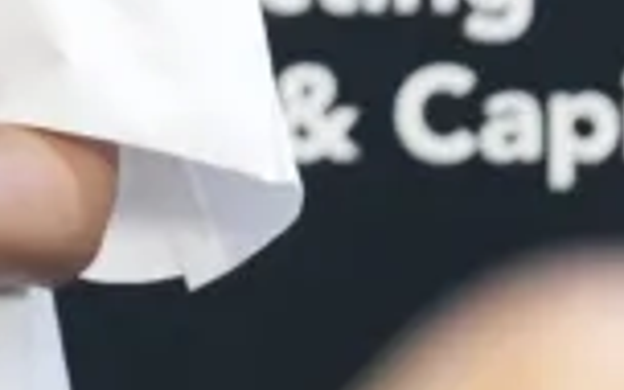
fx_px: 17550
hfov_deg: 2.0
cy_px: -181
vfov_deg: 1.3
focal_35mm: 1032
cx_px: -271
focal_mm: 200
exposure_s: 1/100
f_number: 2.8
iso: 1250
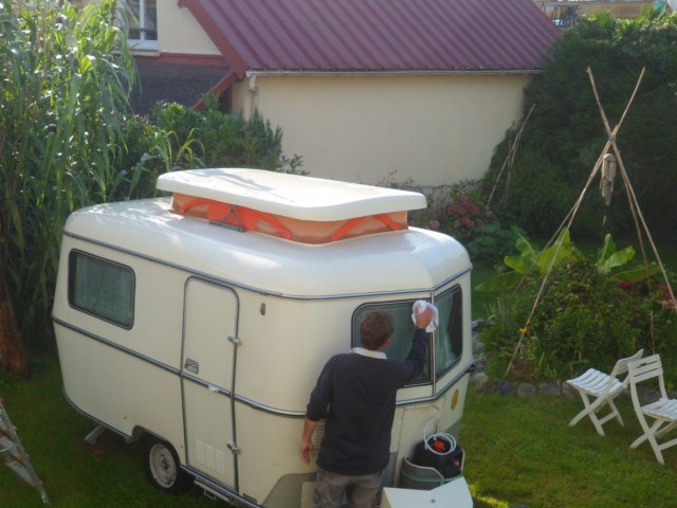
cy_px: 315
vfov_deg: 32.0
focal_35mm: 45
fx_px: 880
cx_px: 321
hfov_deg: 42.1
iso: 80
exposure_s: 1/250
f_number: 3.8
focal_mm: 6.6
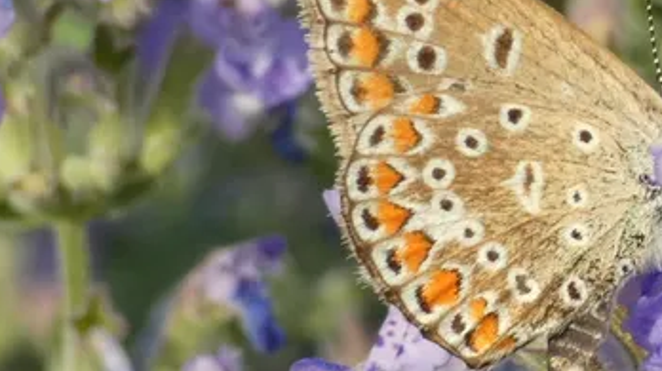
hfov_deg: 7.0
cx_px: 546
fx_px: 5419
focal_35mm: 309
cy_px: 129
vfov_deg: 3.9
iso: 80
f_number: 5.4
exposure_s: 1/80
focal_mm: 27.5
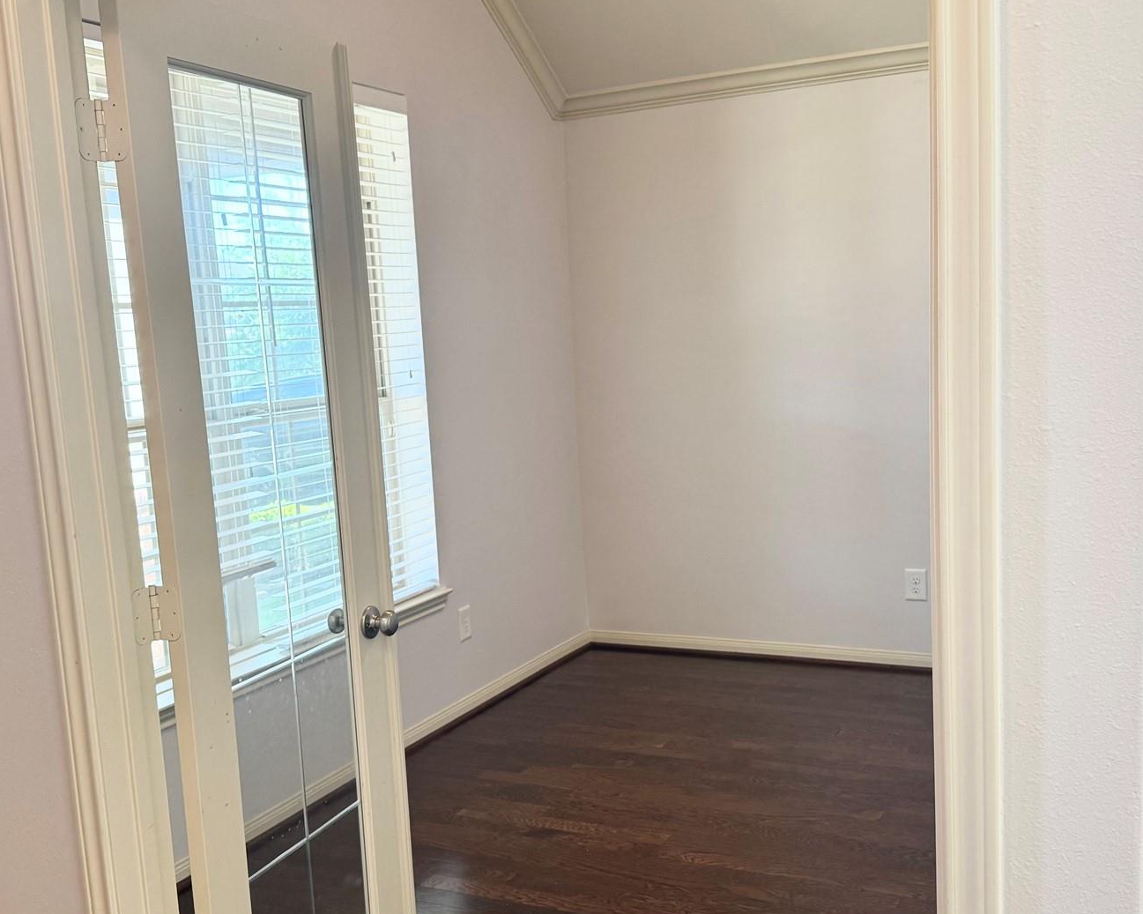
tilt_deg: -8.1
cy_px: 503
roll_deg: +4.1
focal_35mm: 37
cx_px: 555
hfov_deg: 49.1
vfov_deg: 40.1
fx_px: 1251
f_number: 1.78
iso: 125
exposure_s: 1/120
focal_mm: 6.76
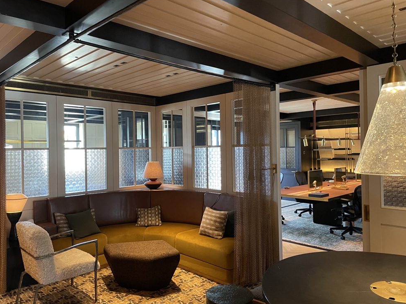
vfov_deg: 51.4
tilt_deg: +0.1
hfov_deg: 65.3
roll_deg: +0.7
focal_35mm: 27
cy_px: 153
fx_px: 317
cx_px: 196
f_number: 1.6
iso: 500
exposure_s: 1/38
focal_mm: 4.2
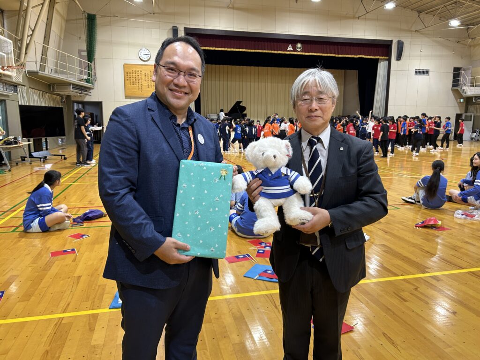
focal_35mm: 26
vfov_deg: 53.1
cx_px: 240
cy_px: 180
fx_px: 361
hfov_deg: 67.3
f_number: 1.5
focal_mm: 5.7
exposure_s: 1/50
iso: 100
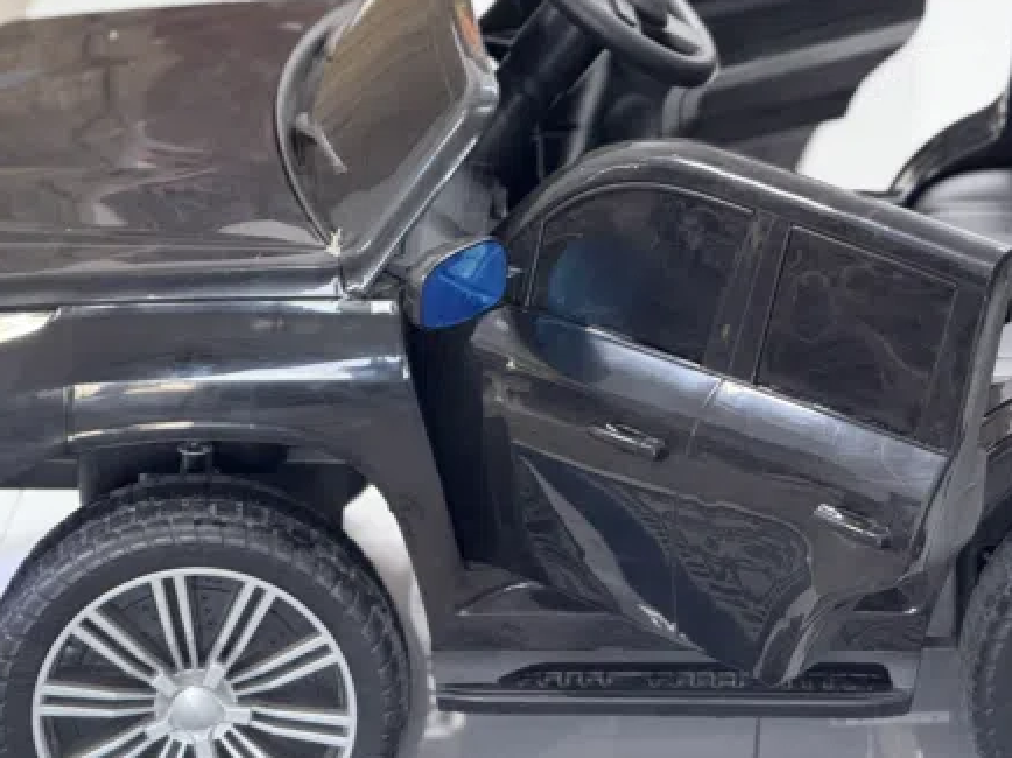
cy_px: 287
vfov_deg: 8.4
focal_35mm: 177
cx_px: 679
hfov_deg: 11.2
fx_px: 5172
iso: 400
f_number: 2.8
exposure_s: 1/50
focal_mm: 15.66
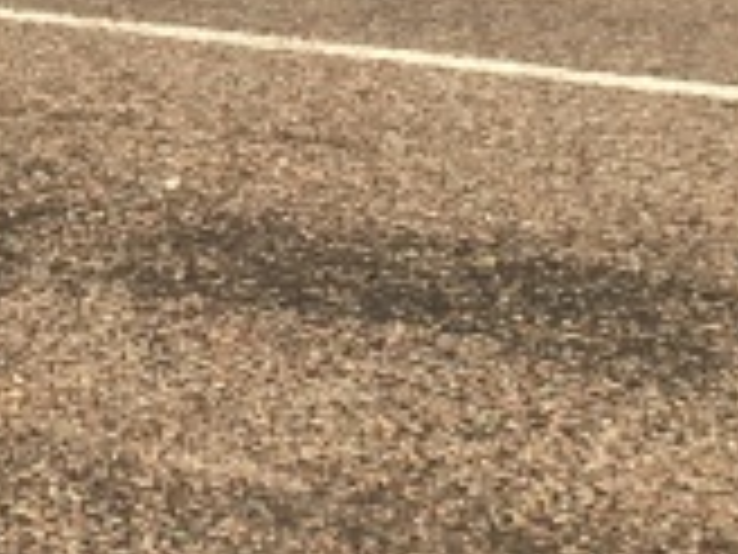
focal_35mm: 181
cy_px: -122
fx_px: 3859
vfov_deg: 8.1
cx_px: 230
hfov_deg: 10.9
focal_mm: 4.15
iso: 25
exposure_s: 1/1068
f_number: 2.2
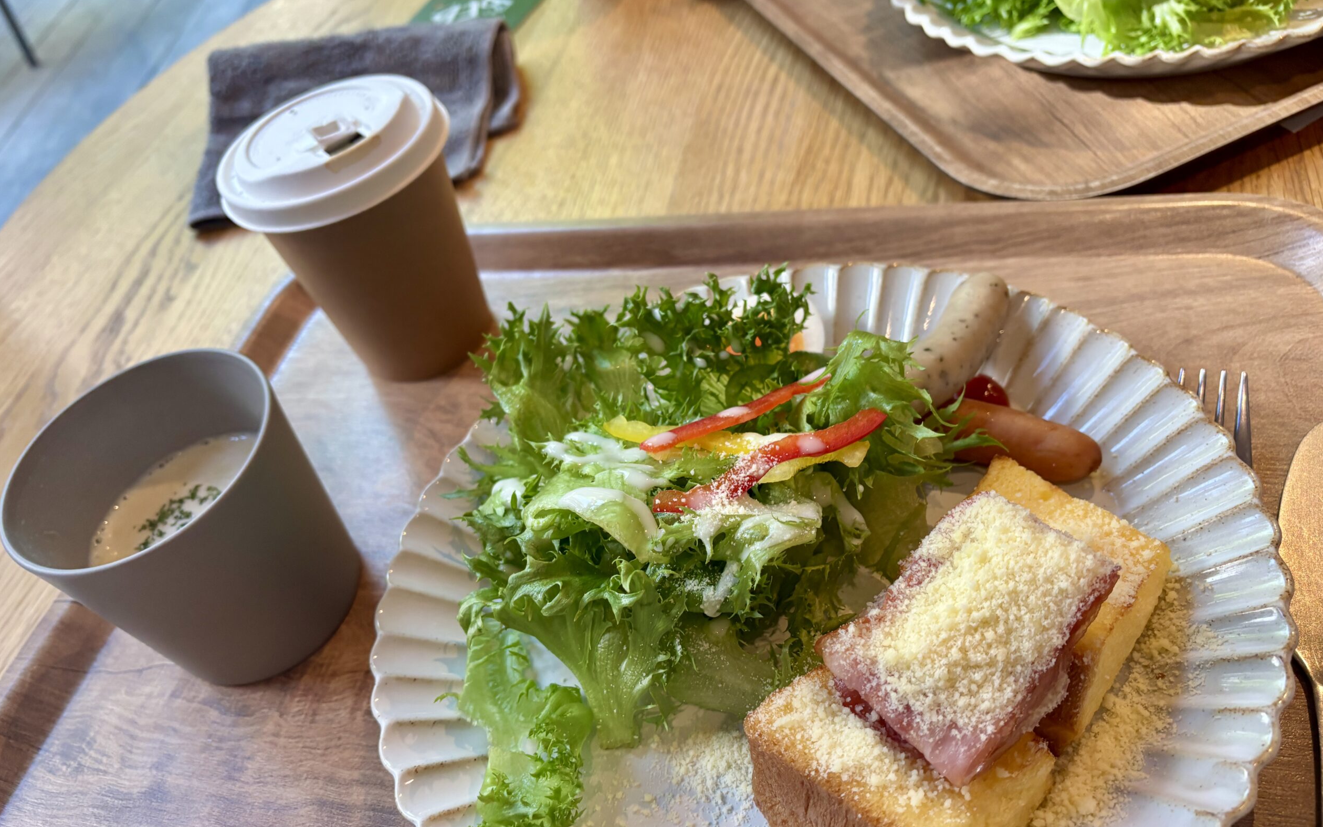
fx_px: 1010
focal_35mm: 28
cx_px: 654
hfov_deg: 66.5
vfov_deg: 44.5
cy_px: 452
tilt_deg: -46.9
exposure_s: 1/60
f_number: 1.6
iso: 160
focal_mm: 5.96
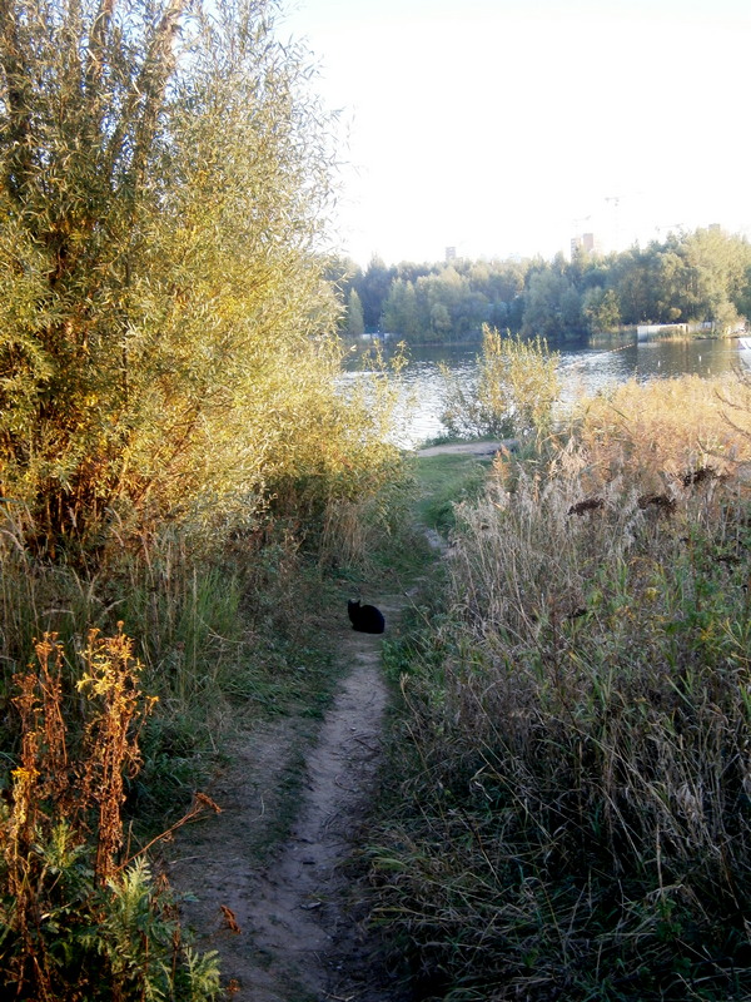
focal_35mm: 47
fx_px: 1360
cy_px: 501
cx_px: 376
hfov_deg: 30.9
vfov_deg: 40.4
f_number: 3.4
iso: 80
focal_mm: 8.3
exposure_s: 1/50
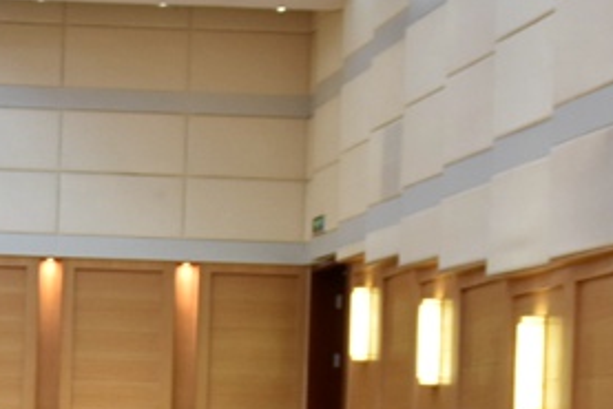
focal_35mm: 117
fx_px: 1993
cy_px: 517
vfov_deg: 11.4
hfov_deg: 16.9
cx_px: -55
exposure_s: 1/125
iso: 640
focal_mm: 24
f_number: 2.8
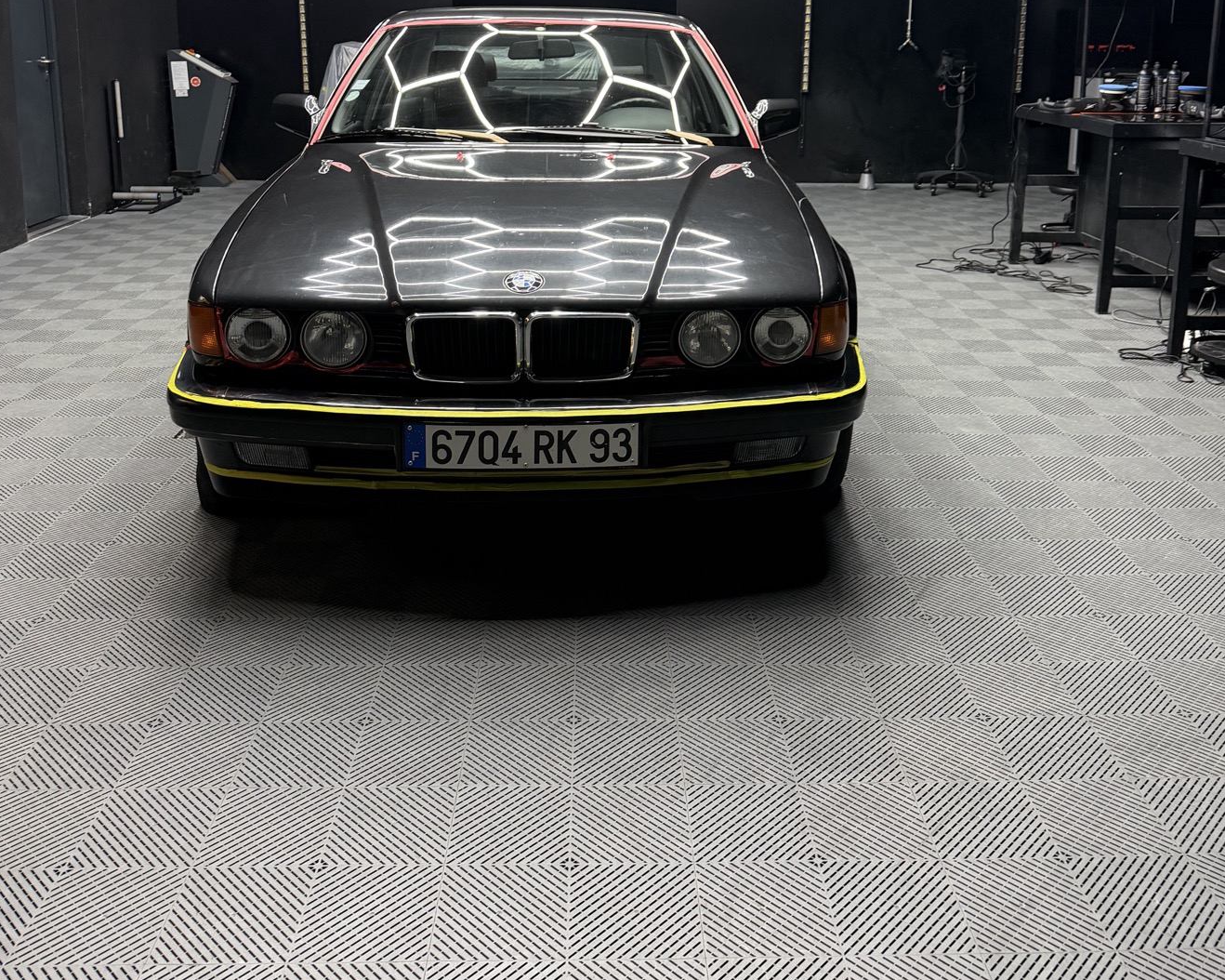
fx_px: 1160
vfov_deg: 44.4
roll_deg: -0.2
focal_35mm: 32
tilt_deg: -9.6
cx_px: 621
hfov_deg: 55.7
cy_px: 252
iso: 250
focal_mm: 6.76
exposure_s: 1/50
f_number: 1.78
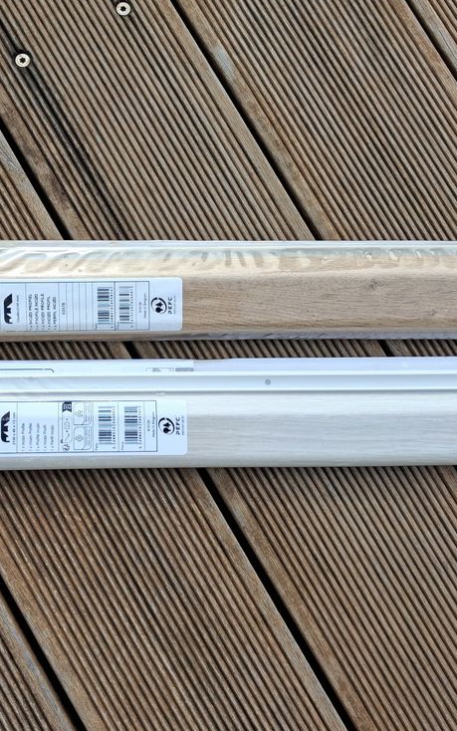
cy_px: 362
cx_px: 115
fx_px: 777
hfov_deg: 32.2
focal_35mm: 39
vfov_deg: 50.4
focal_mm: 4
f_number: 1.8
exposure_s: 1/315
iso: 25
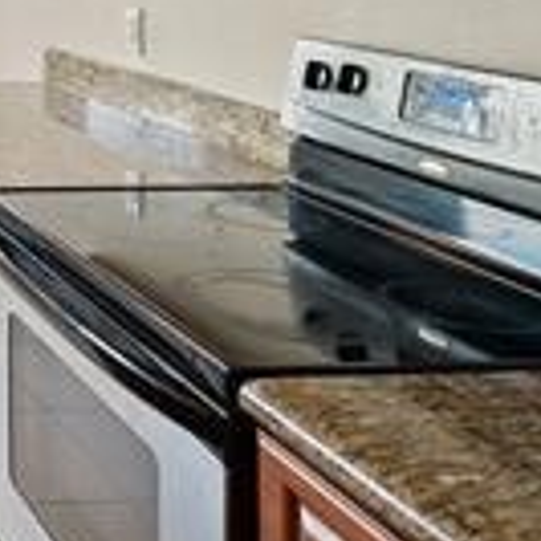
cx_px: -395
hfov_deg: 21.5
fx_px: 1008
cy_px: -71
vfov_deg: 27.2
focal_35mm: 57
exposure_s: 1/13
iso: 200
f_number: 8
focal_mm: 14
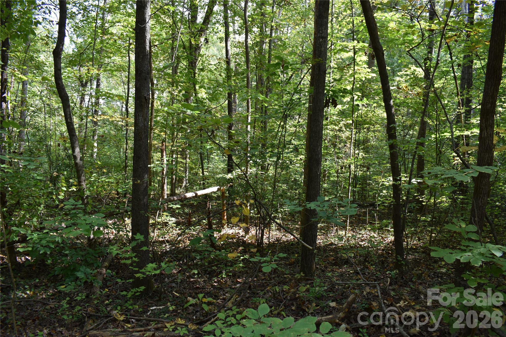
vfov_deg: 47.9
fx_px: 379
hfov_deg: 67.4
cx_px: 253
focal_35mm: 27
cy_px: 168
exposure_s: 1/125
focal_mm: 18
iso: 400
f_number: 5.6
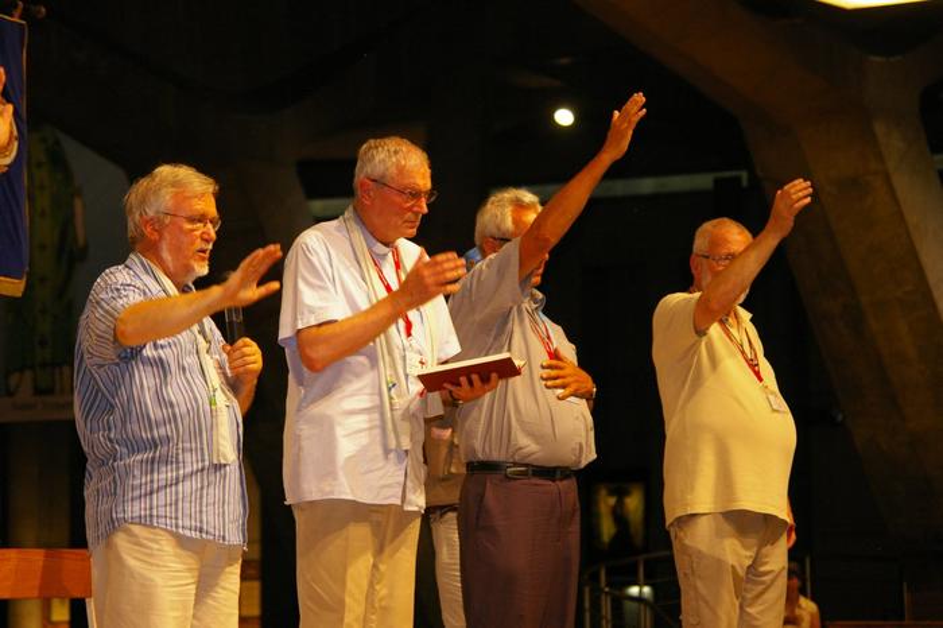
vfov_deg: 8.7
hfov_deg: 13.0
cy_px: 314
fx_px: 4123
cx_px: 472
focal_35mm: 158
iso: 800
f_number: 5.6
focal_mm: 105
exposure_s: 1/125
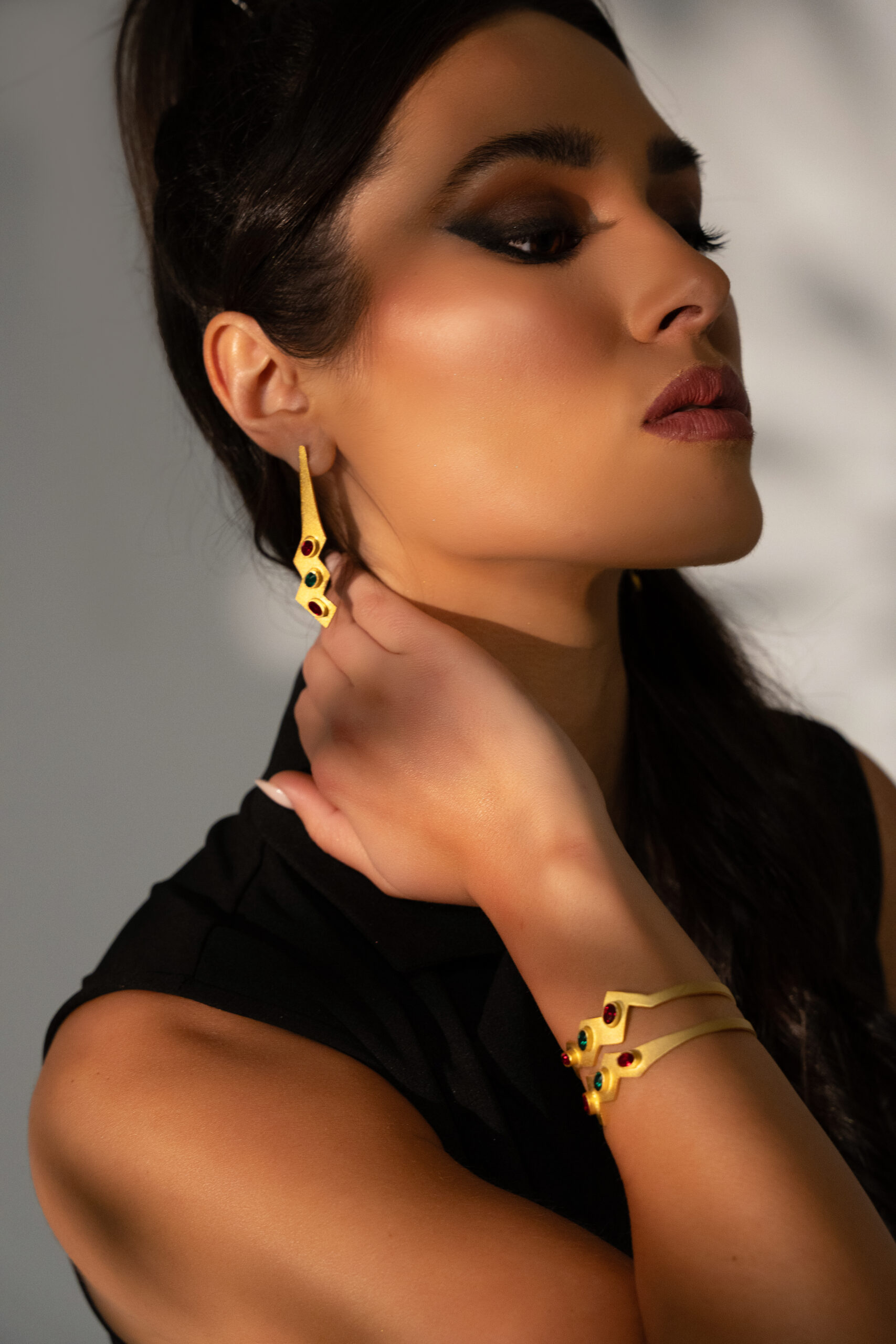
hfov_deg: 19.5
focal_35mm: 70
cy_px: 672
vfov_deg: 28.8
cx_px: 448
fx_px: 2613
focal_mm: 70
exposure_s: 1/125
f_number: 5
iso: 2500
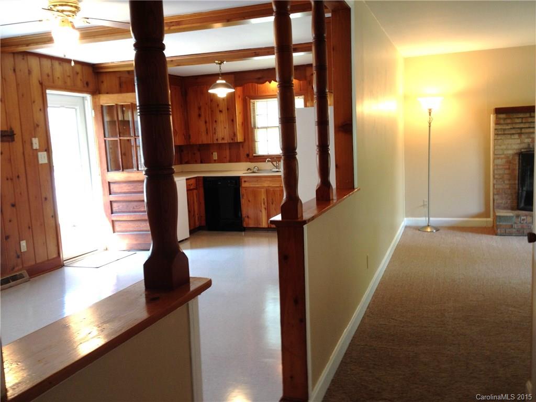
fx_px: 542
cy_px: 201
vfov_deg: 40.7
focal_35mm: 35
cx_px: 268
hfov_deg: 52.6
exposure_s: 1/20
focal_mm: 4.28
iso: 50
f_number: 2.4
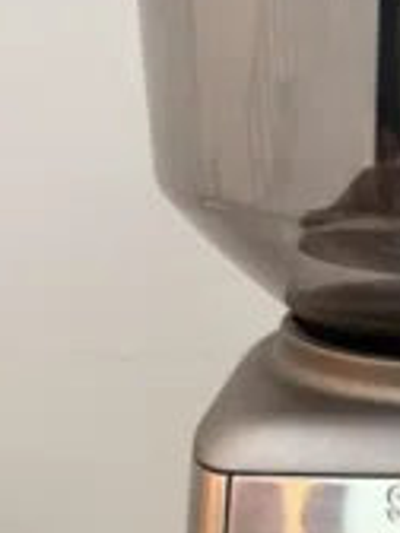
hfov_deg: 23.6
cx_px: 470
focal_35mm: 57
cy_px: 412
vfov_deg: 33.0
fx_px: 878
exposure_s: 1/50
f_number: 1.78
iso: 400
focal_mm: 6.76
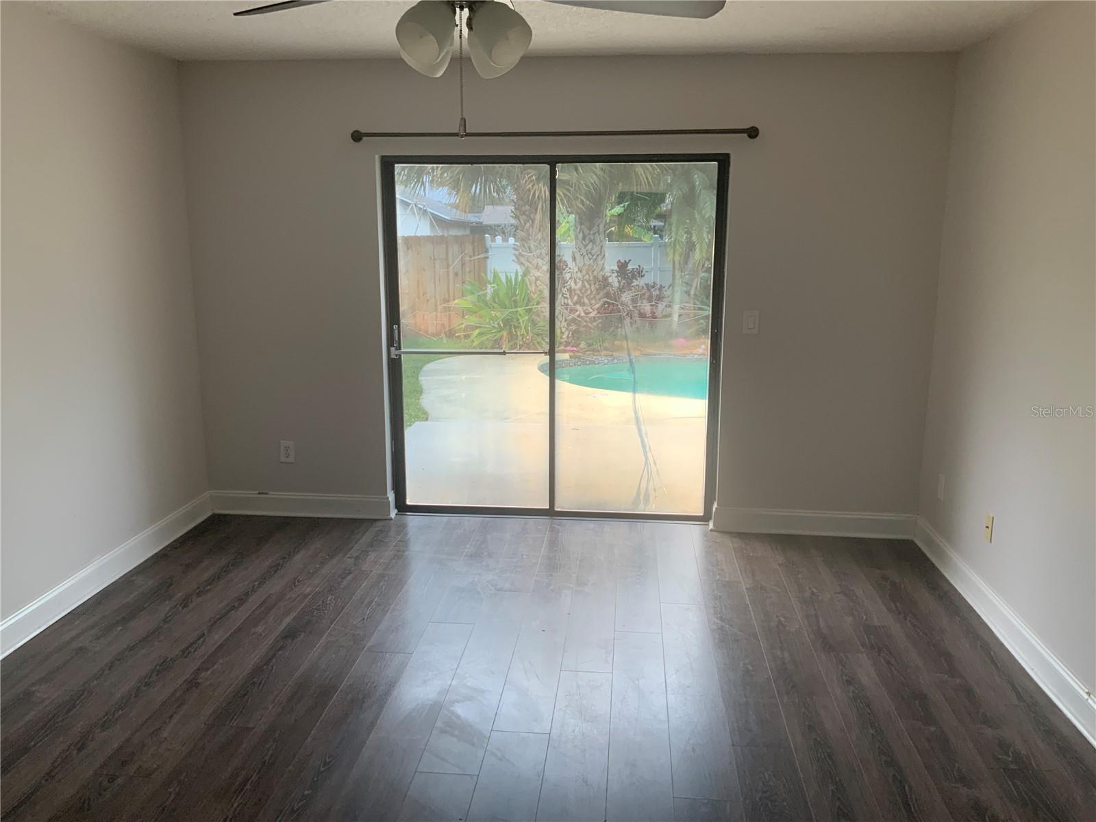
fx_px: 918
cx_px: 548
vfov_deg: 48.2
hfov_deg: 61.7
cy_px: 411
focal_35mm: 29
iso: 32
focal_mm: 3
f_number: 1.8
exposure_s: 1/120
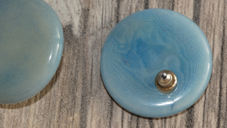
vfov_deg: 6.0
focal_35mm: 201
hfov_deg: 10.7
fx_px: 1210
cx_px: 95
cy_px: 51
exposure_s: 1/125
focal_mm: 25.2
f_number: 5.3
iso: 80
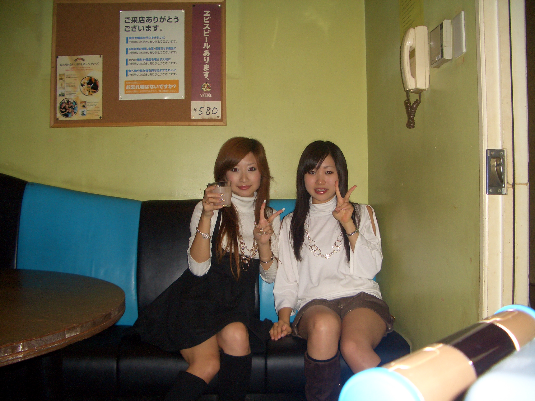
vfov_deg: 40.7
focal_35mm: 35
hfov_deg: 52.6
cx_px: 268
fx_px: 541
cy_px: 200
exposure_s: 1/60
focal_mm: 5.8
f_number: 2.6
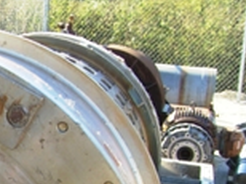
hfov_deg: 18.6
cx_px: -62
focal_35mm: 99
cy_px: 176
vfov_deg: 14.7
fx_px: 702
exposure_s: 1/320
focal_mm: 6.2
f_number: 2.7
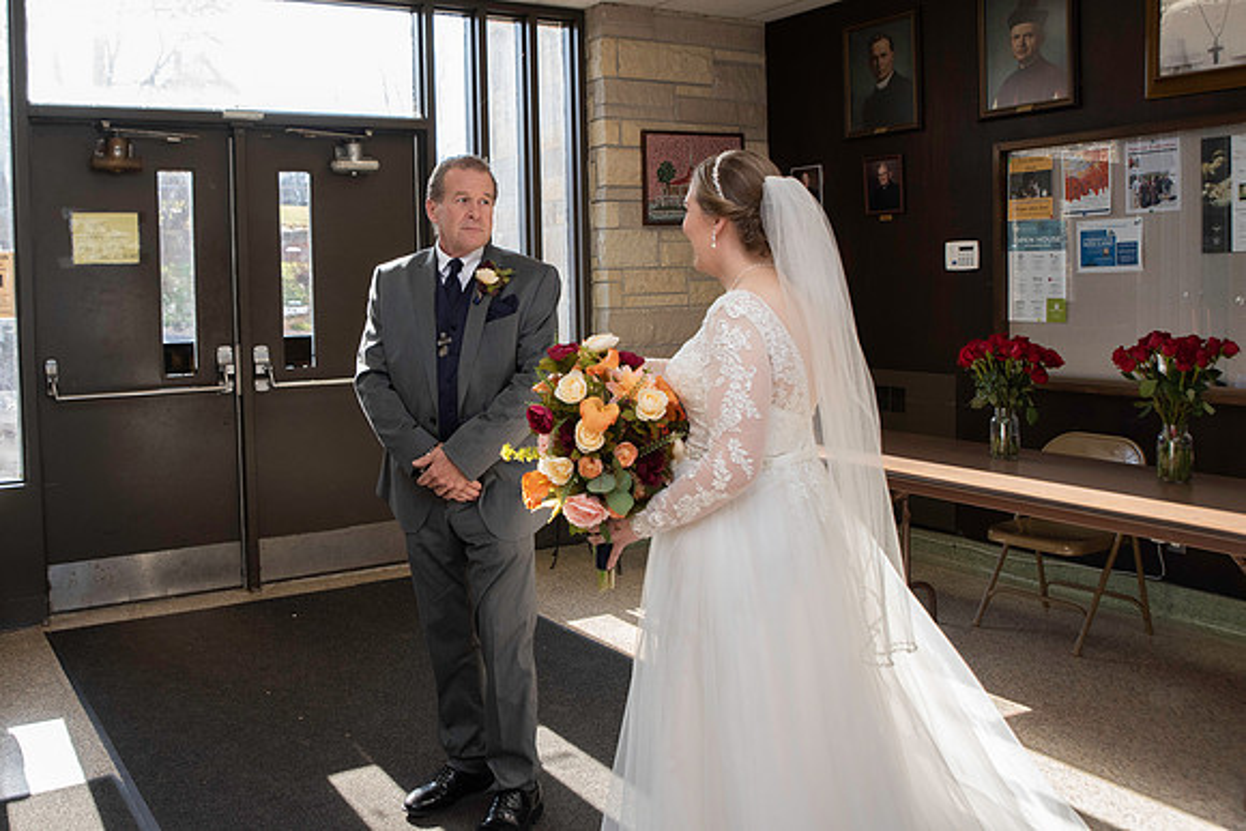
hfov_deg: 58.5
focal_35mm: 32
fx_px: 1099
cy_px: 324
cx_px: 486
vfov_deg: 41.2
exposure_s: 1/200
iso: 640
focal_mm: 26
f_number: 4.5
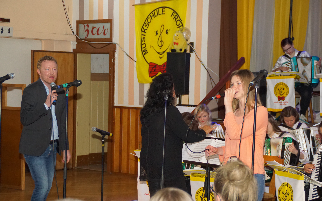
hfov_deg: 19.3
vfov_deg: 12.1
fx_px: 948
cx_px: 161
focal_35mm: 108
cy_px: 104
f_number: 5
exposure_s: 1/60
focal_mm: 70
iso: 1600
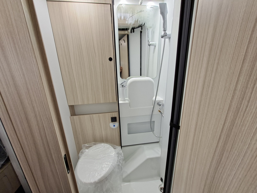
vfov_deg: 89.9
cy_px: 96
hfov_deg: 106.2
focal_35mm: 13
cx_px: 128
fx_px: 97
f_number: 2.2
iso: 200
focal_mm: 1.74
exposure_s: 1/25
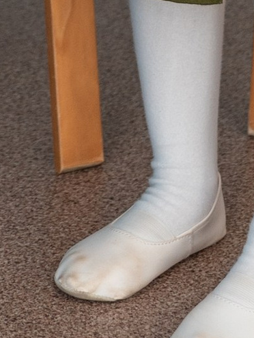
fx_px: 2554
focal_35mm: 261
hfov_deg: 5.7
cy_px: -658
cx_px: 183
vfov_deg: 6.9
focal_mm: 35
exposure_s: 1/125
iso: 250
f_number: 2.8
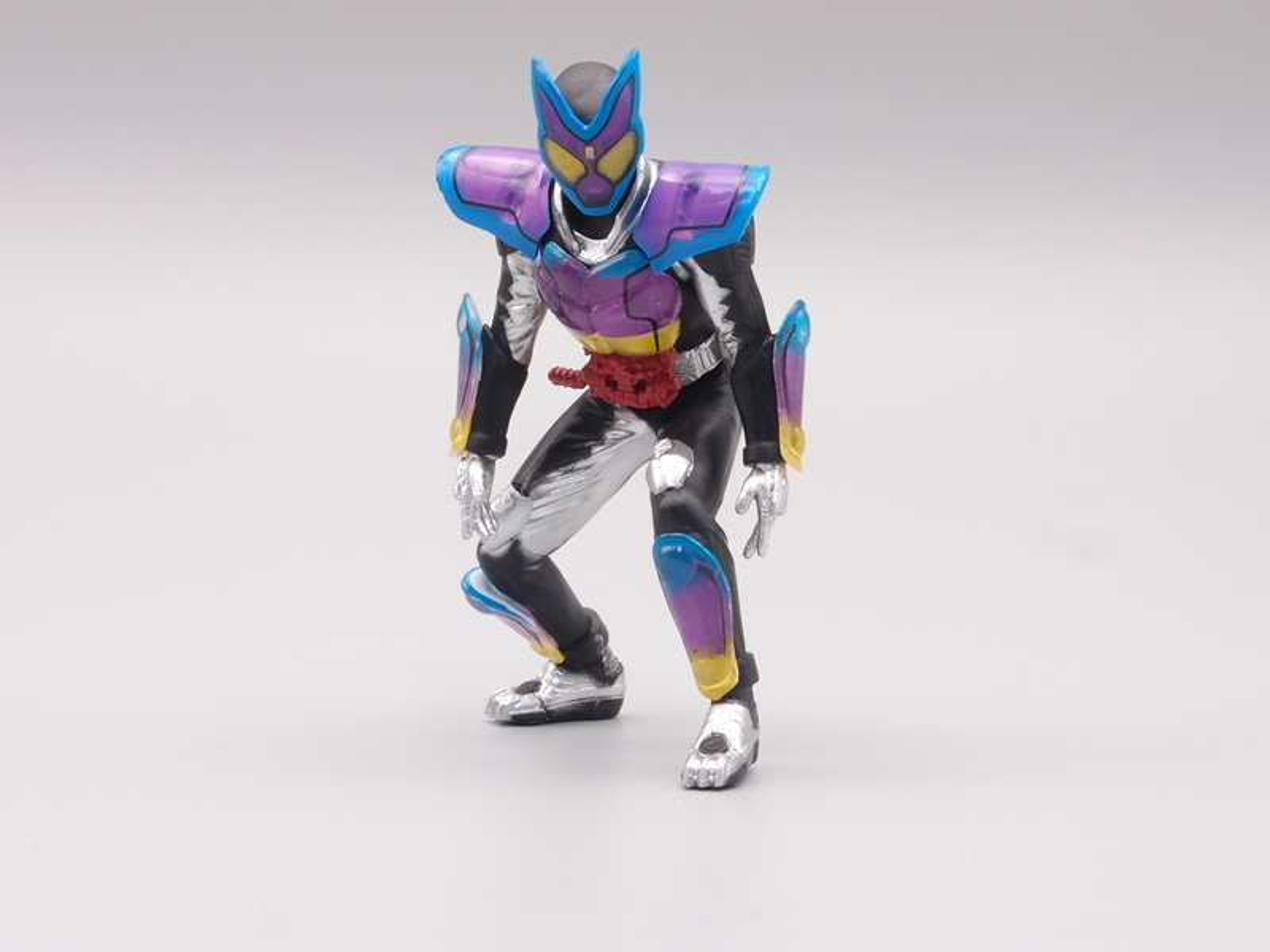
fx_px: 3082
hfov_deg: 23.3
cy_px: 476
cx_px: 635
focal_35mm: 84
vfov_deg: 17.6
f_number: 8
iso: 100
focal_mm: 18.15
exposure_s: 1/5
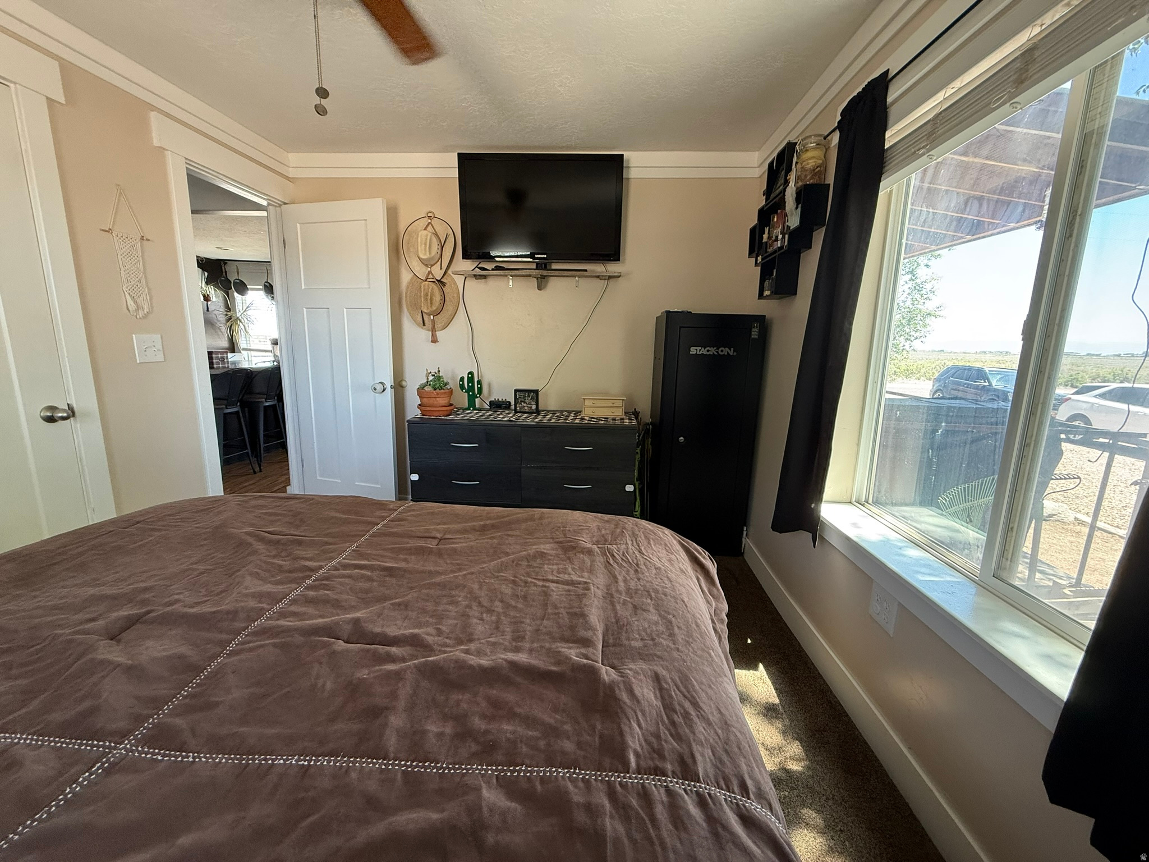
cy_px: 431
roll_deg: -1.2
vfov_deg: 85.7
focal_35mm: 14
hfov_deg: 102.1
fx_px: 465
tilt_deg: -9.9
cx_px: 574
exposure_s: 1/99
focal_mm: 2.22
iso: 200
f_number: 2.2
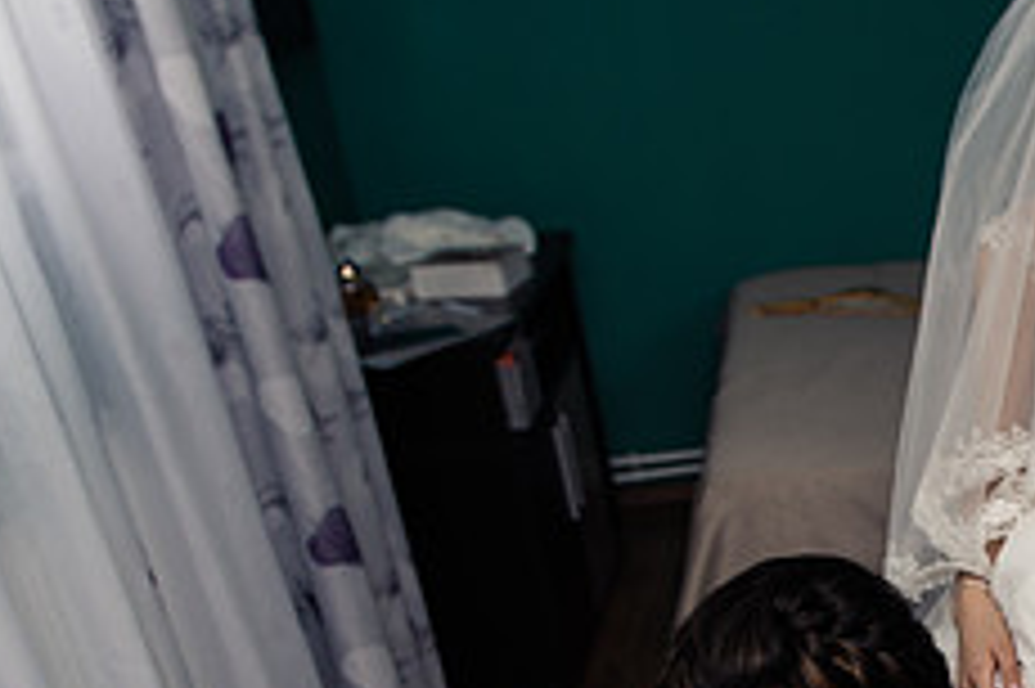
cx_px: 1154
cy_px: 797
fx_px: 1810
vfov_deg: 20.3
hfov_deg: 28.8
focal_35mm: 63
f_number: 3.2
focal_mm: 24
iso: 250
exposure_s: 1/250
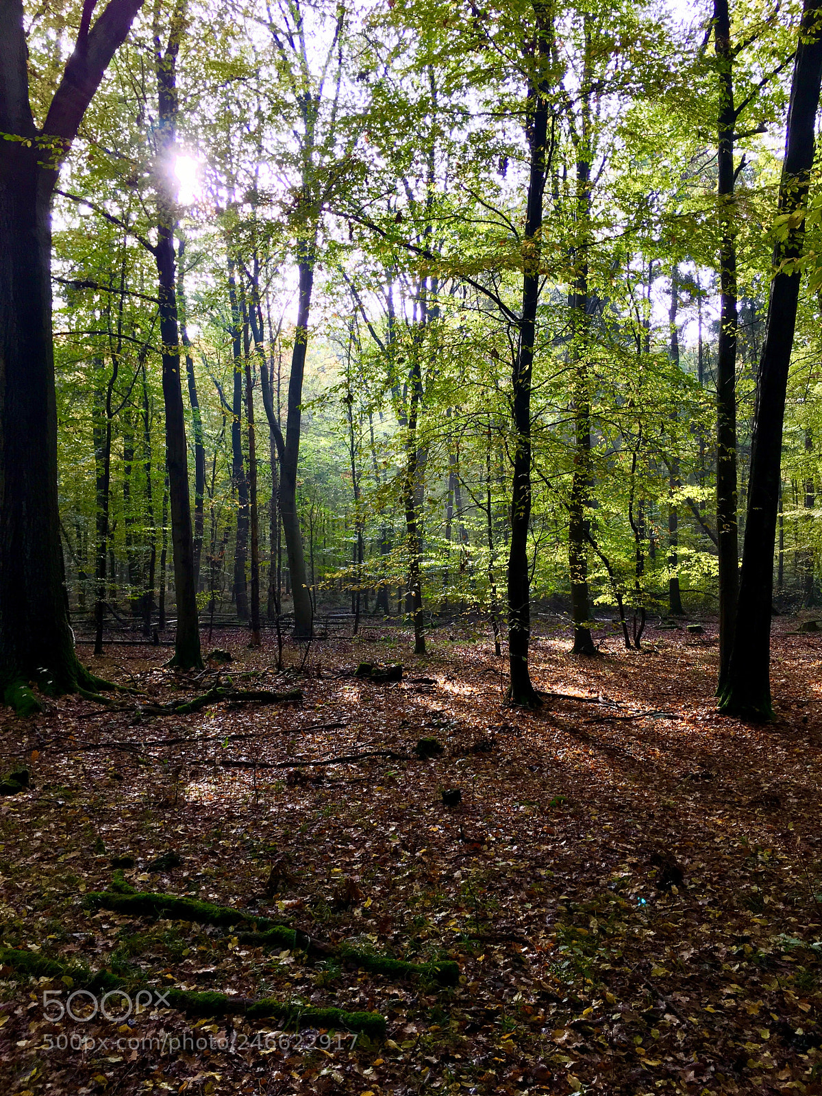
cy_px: 548
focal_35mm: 29
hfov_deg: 48.2
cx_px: 411
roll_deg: +1.1
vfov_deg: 61.7
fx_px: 918
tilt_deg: +2.5
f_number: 2.2
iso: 40
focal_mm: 4.15
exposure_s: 1/100
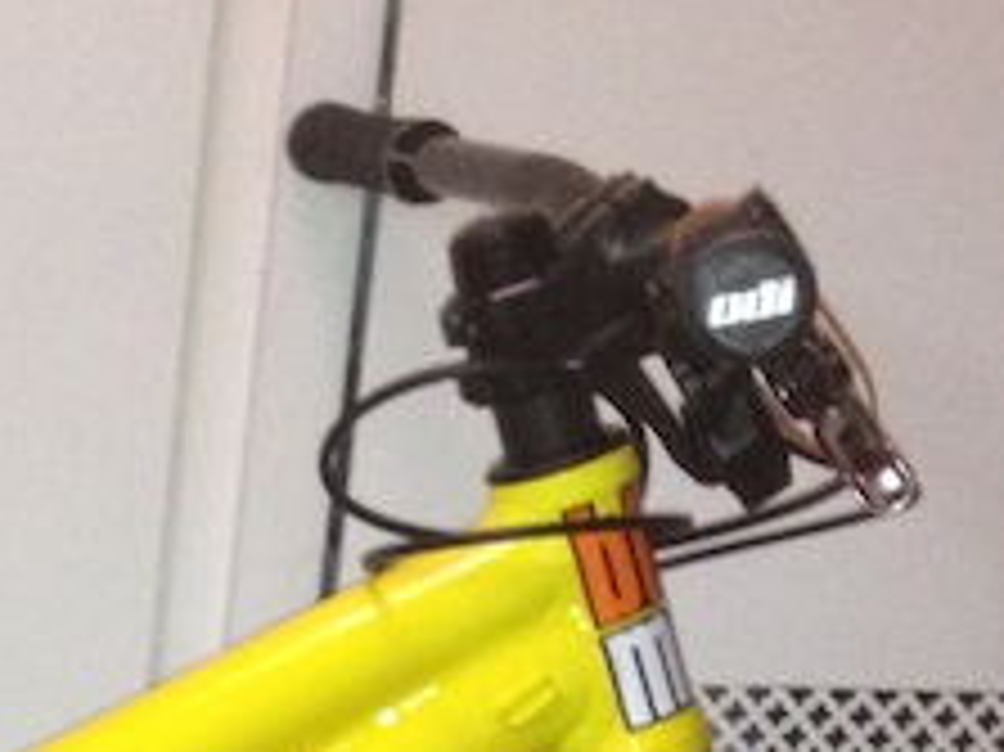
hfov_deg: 11.9
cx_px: -369
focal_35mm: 161
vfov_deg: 8.8
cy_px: 1355
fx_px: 4667
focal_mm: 4.28
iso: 160
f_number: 2.4
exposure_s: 1/16
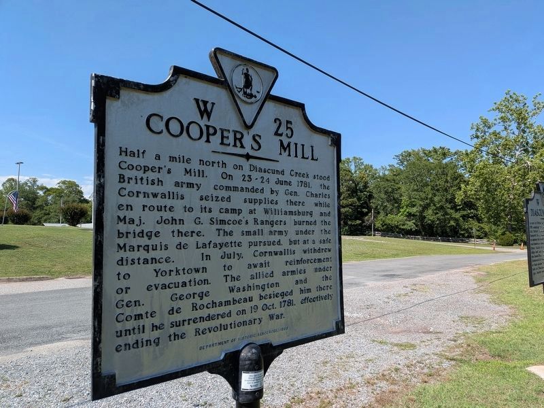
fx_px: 377
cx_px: 272
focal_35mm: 24
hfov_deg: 71.6
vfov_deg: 56.8
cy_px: 204
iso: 29
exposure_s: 1/1133
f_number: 1.7
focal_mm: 4.53
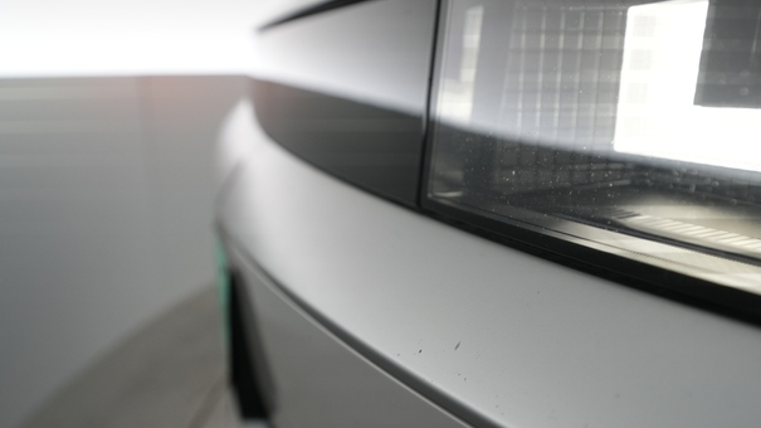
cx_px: 372
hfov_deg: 62.6
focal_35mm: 31
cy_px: 266
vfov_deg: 37.5
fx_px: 625
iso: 1250
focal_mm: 28
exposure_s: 1/100
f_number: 4.5
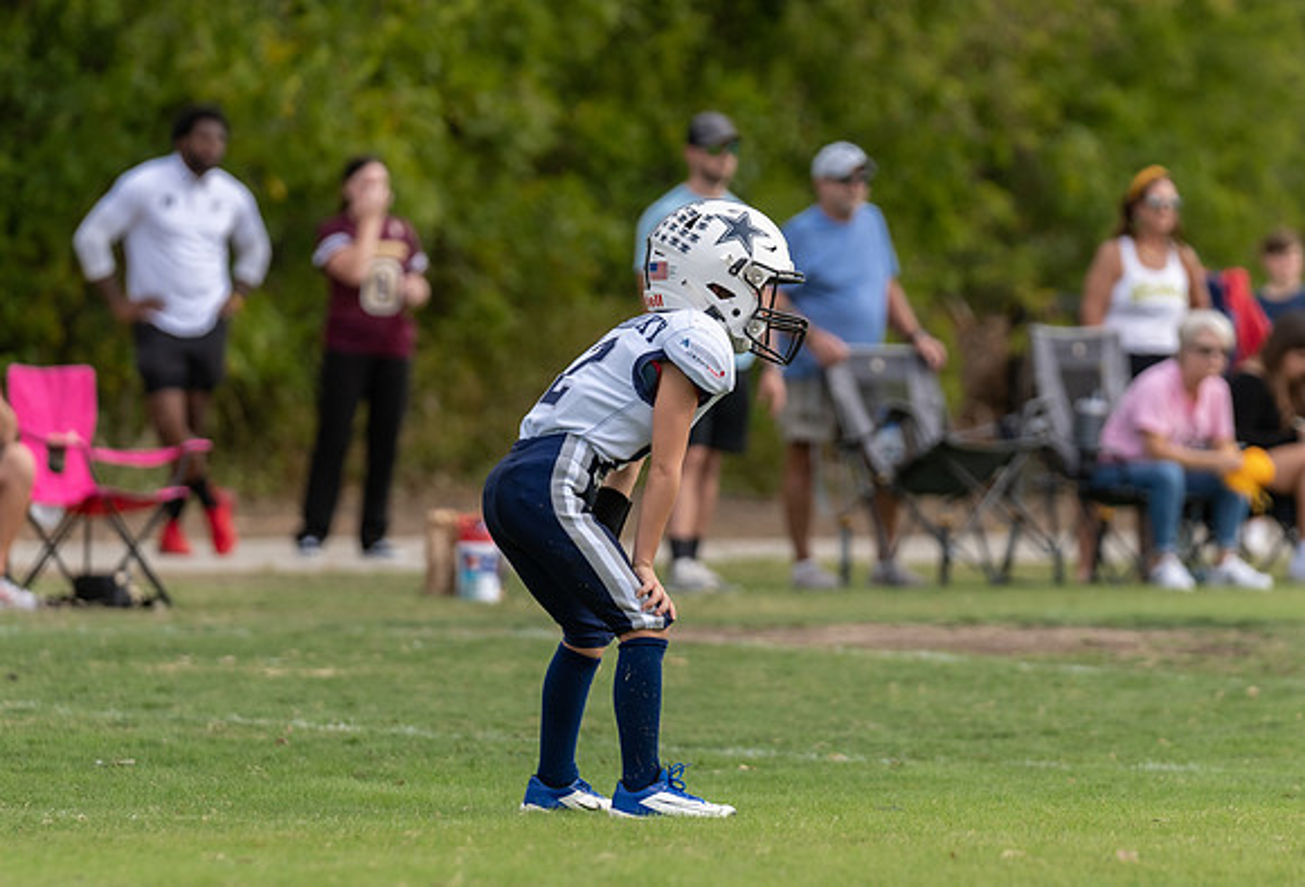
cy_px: 478
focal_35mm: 304
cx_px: 626
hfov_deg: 6.7
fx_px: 11077
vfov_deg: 4.6
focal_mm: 198
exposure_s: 1/1250
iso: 200
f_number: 3.5
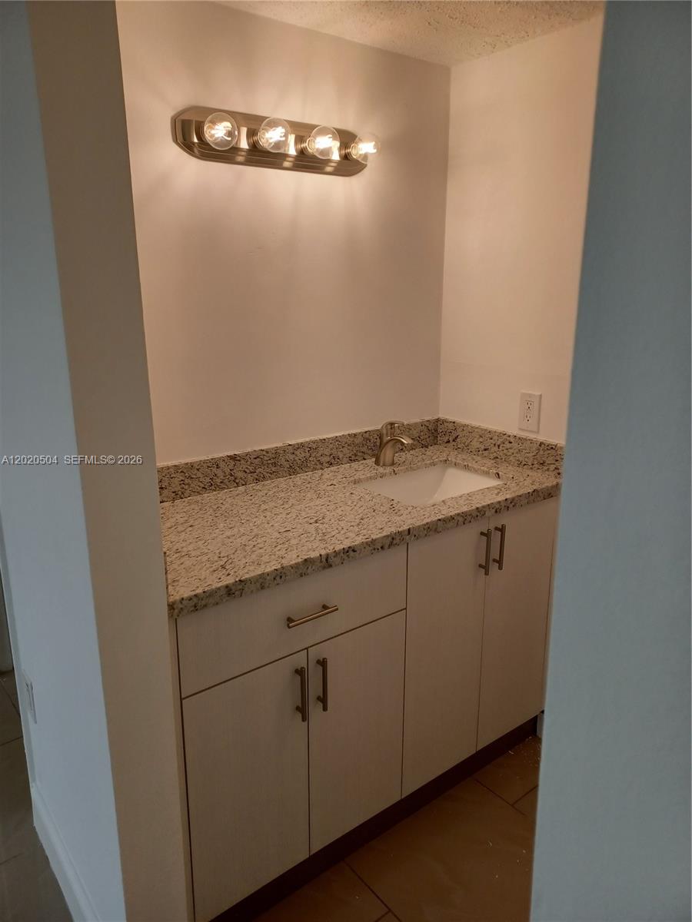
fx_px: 666
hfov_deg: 54.9
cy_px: 461
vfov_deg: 69.4
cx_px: 346
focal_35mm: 25
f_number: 1.8
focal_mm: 4.6
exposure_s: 1/59
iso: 64
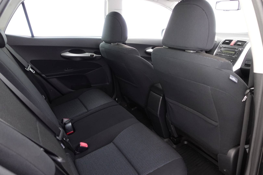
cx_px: 132
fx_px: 175
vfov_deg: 53.1
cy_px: 88
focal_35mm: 24
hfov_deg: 73.7
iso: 800
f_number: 1.8
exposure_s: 1/10
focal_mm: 9.4
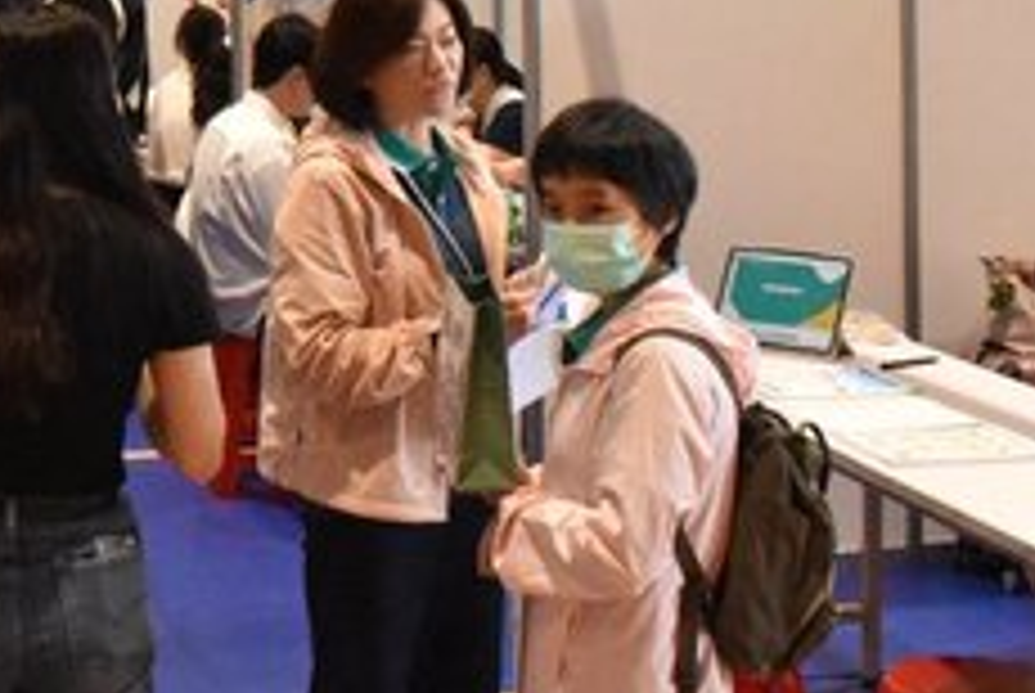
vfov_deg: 15.7
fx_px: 2360
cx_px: -112
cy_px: -259
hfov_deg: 23.2
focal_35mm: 82
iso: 6400
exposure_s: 1/200
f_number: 7.1
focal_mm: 18
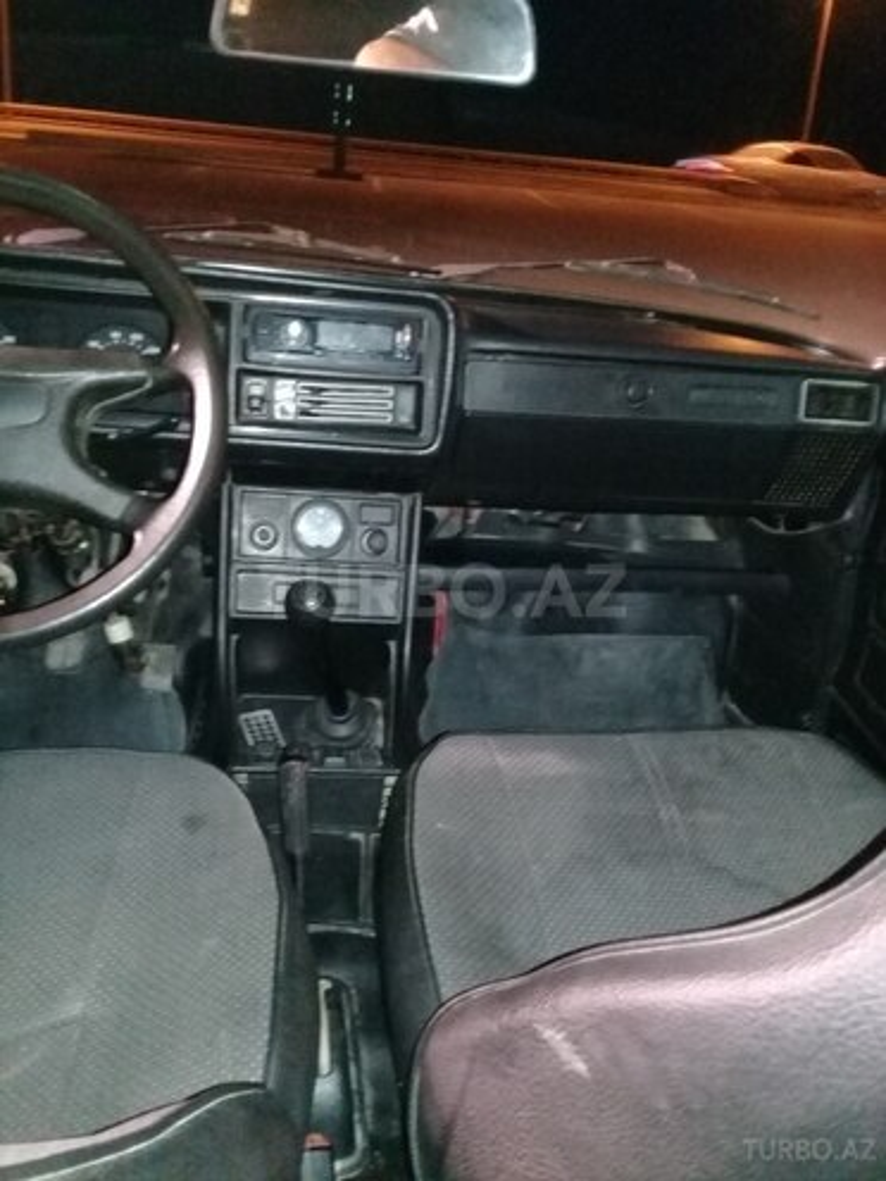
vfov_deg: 58.4
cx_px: 443
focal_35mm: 31
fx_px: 1058
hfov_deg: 45.4
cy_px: 590
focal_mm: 3.3
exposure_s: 1/15
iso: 800
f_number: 2.2
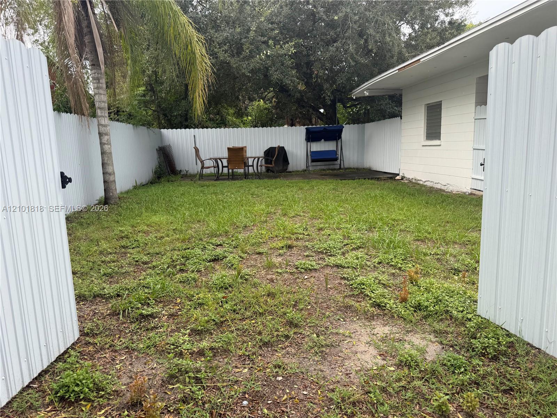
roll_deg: +1.9
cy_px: 209
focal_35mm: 24
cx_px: 278
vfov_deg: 56.8
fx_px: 386
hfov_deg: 71.6
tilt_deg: -9.0
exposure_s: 1/757
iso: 80
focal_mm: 6.76
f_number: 1.78
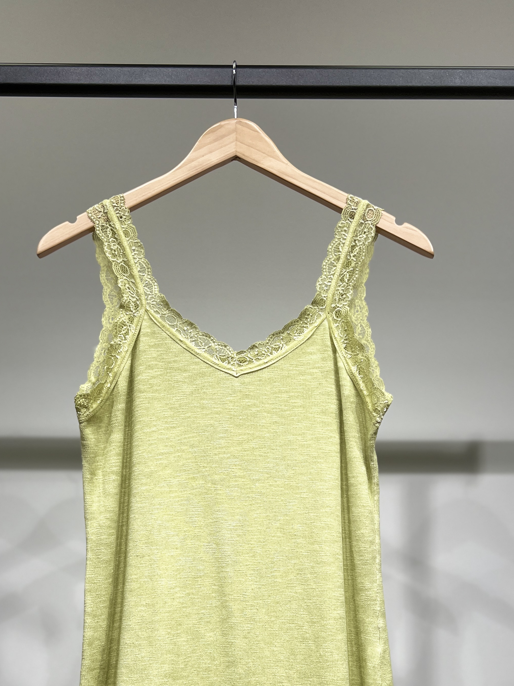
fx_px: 772
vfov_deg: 46.3
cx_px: 224
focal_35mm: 39
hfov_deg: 36.8
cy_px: 506
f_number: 1.5
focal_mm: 5.7
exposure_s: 1/974
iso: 50
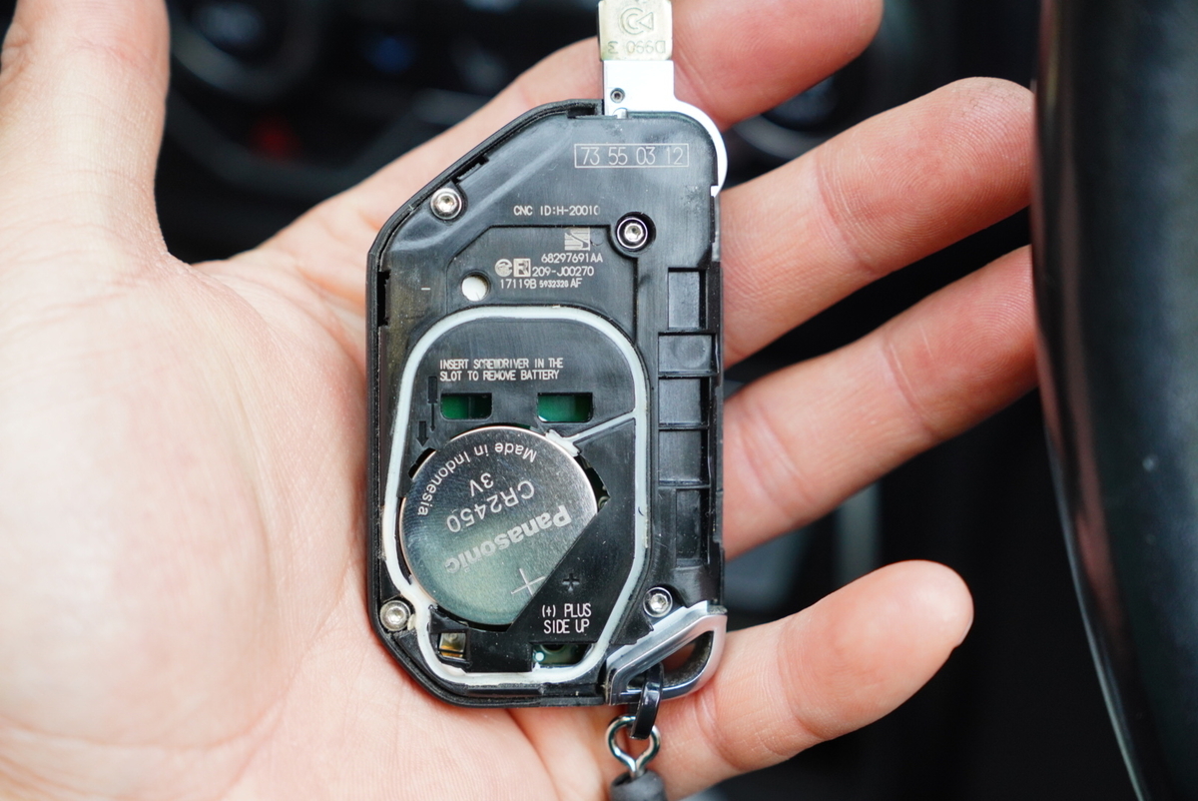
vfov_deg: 19.8
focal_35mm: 69
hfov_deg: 29.2
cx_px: 599
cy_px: 400
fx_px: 2298
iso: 800
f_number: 4
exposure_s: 1/60
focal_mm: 46
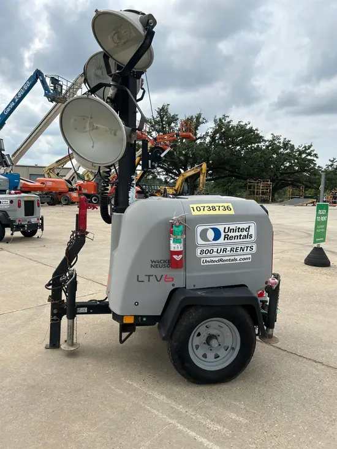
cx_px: 168
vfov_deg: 67.3
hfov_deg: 53.1
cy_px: 224
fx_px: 337
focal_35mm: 26
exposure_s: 1/3704
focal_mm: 5.7
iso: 50
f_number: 1.5
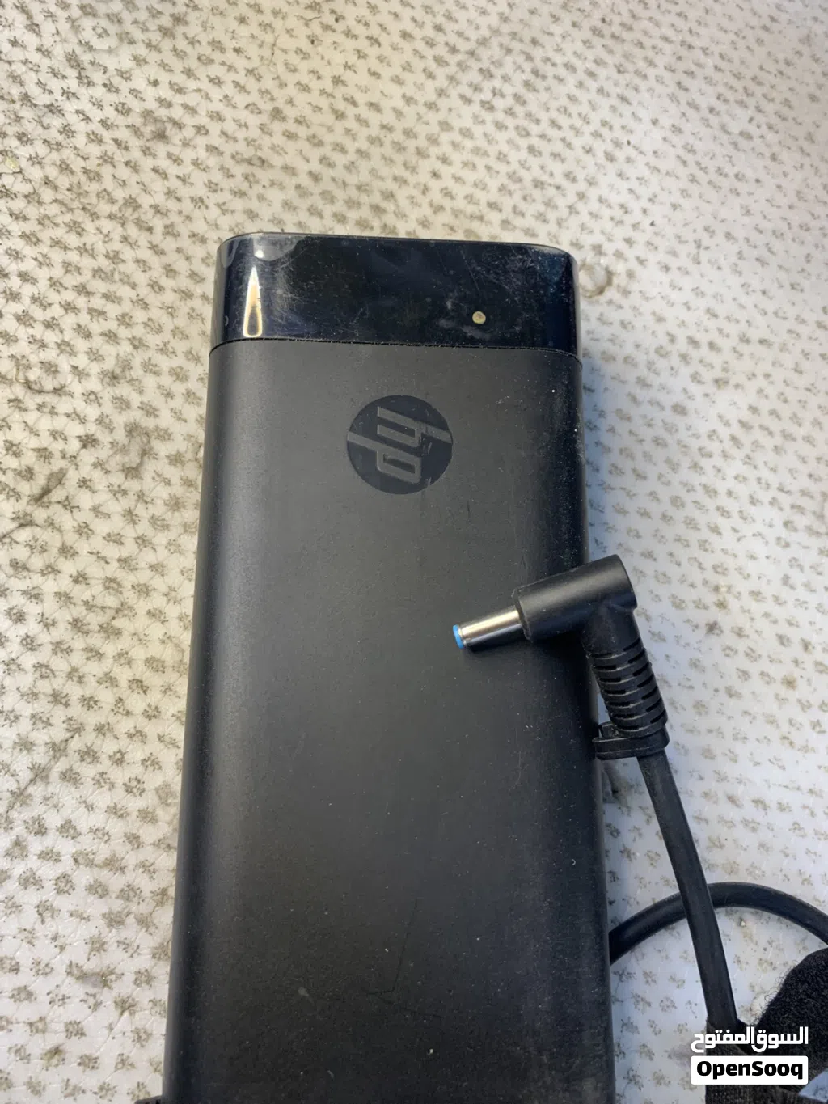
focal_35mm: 26
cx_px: 414
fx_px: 829
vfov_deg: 67.3
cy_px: 552
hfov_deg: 53.1
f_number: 1.8
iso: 160
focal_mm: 4.25
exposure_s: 1/60
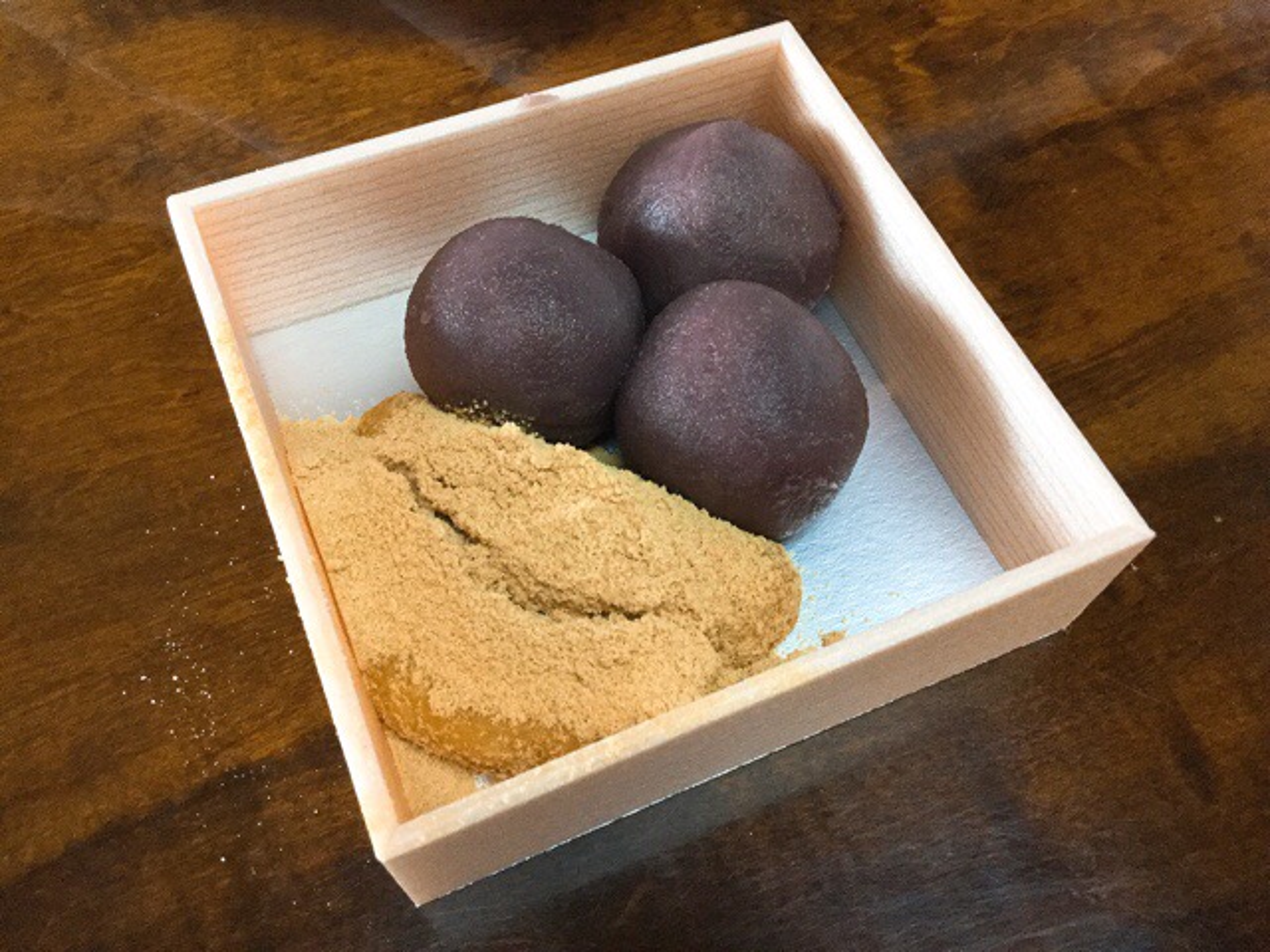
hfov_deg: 58.4
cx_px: 635
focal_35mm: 31
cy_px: 476
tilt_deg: -63.5
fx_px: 1137
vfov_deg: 45.4
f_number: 2.4
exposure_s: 1/30
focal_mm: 3.3
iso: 160
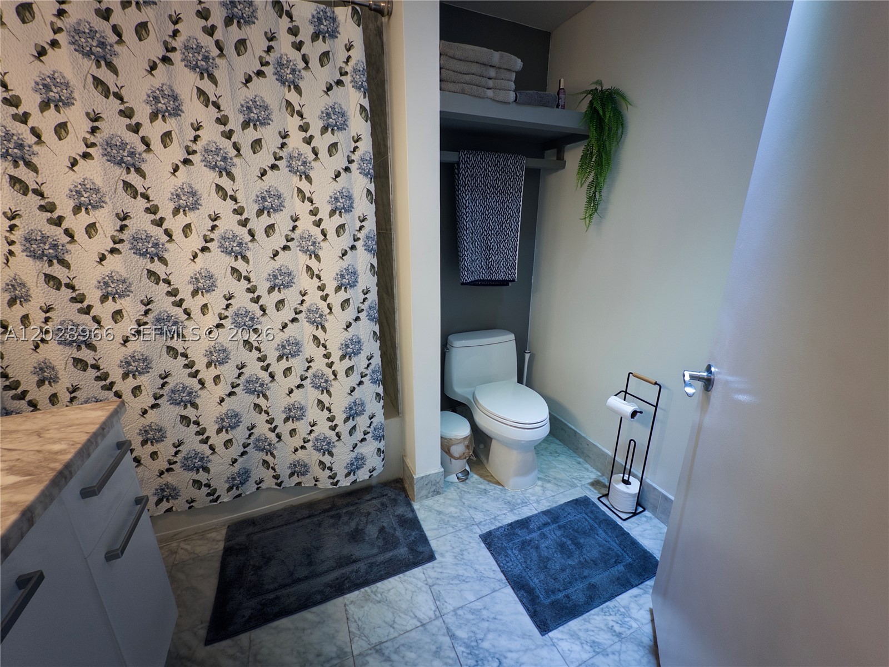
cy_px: 334
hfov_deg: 102.1
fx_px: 360
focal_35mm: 14
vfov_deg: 85.7
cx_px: 444
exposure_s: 1/114
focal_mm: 2.22
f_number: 2.2
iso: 125
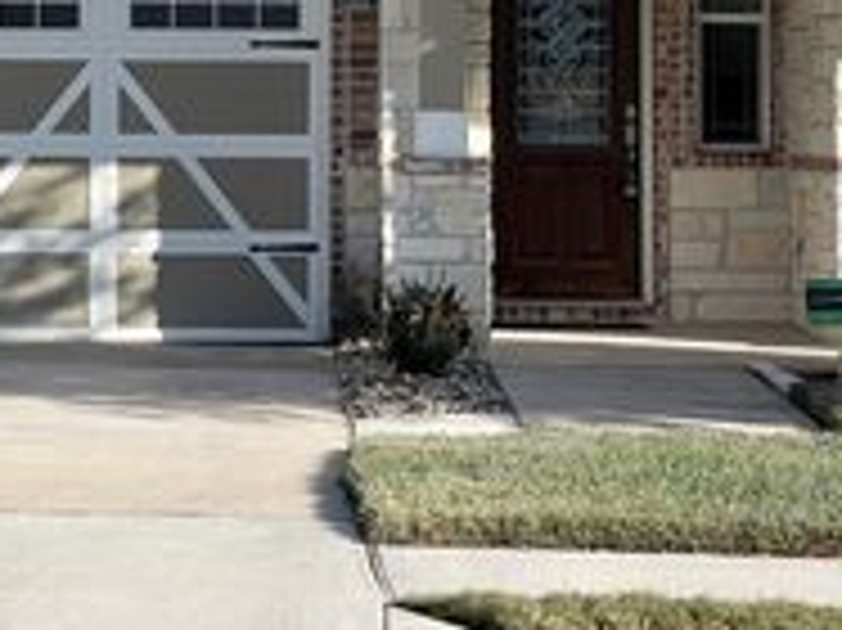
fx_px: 3379
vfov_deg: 10.4
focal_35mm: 139
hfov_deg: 14.2
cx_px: 279
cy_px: -173
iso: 25
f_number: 2
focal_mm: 6
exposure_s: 1/1845
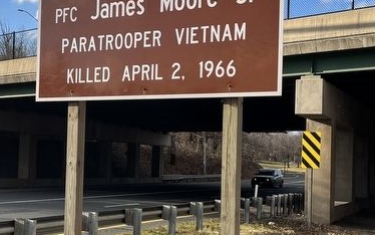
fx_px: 603
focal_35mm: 59
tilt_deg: +2.7
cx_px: 121
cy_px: 149
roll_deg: -3.1
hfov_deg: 34.2
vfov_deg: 22.0
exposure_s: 1/1862
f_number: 1.6
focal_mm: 5.1
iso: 50
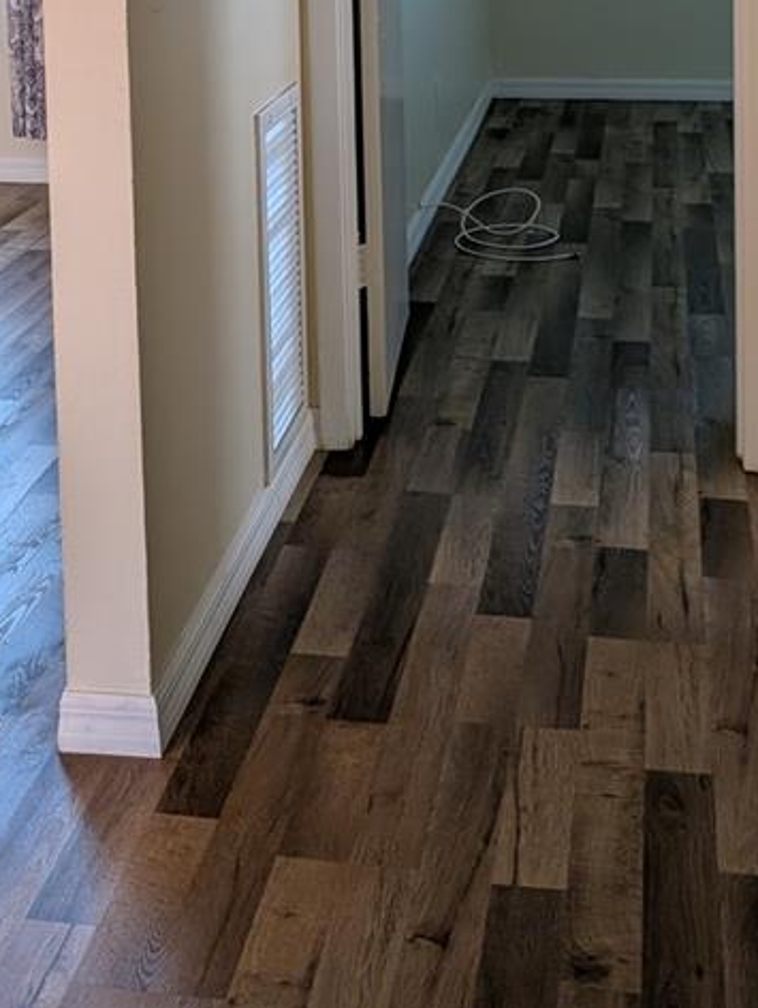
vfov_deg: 29.2
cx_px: 257
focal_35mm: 61
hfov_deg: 24.0
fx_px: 1778
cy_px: -38
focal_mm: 6.9
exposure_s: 1/24
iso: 63
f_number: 1.68
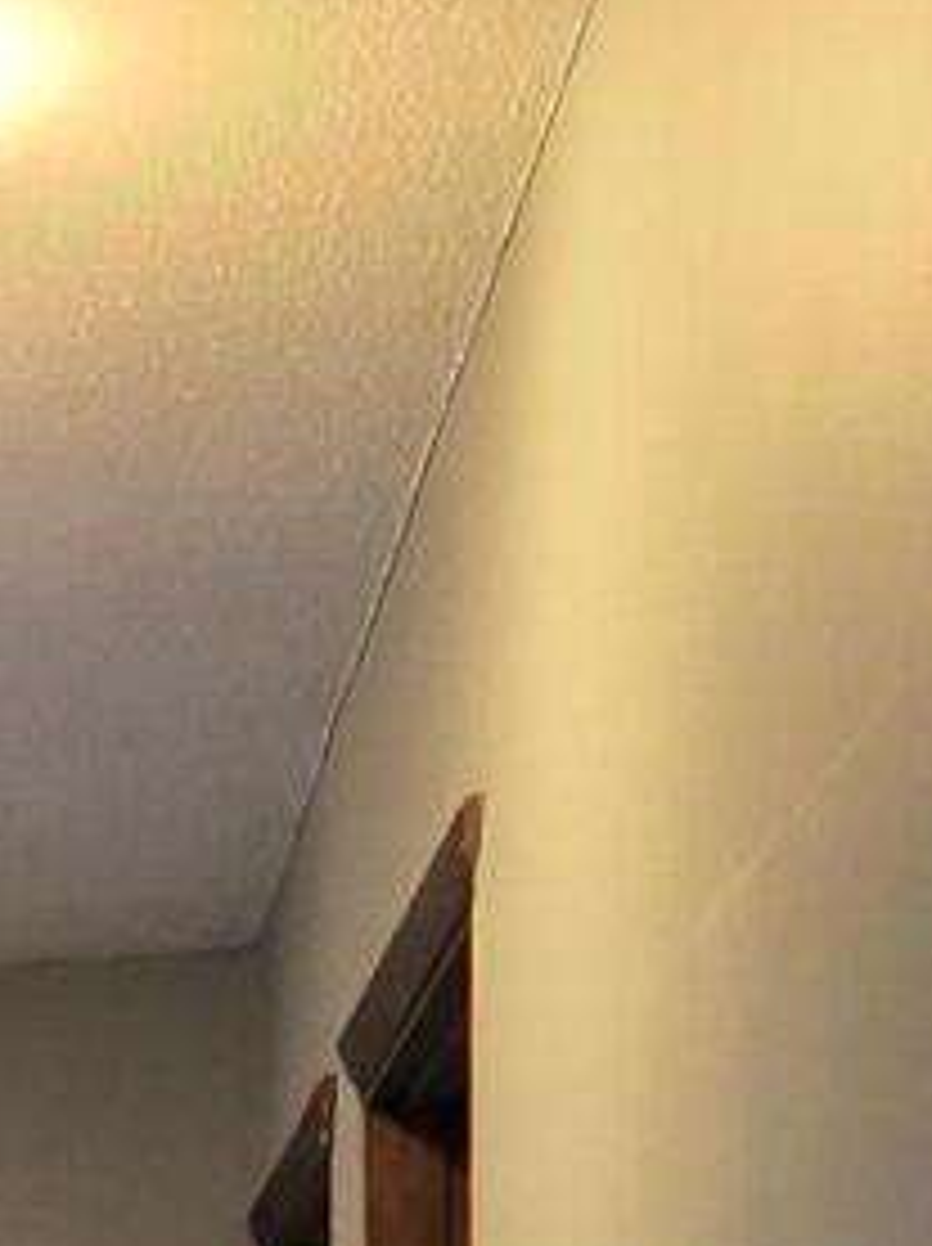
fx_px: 3382
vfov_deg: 14.7
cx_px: -230
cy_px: 2856
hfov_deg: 15.1
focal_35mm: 94
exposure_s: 1/60
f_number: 1.9
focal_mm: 2.2
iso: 1000
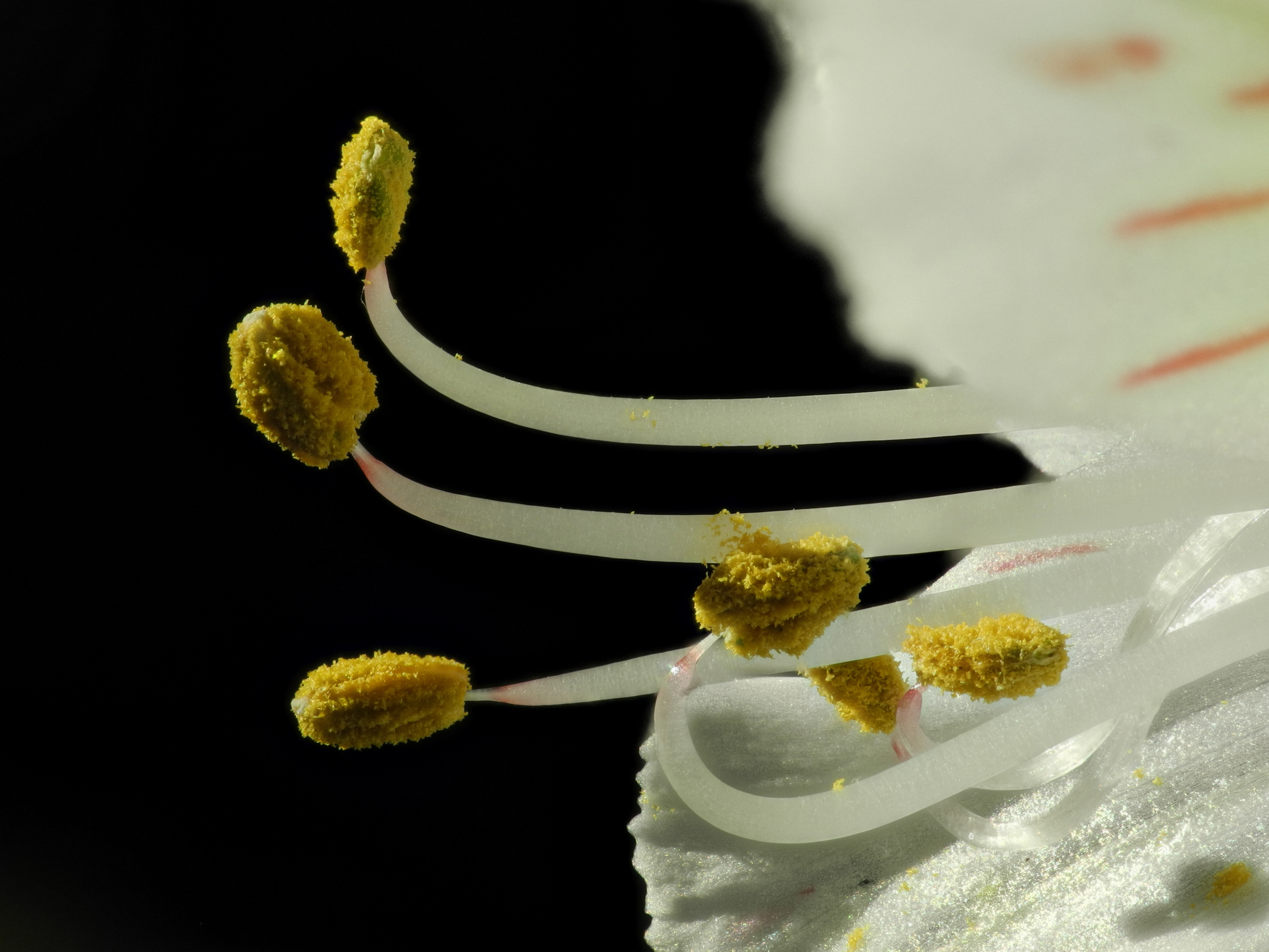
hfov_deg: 9.9
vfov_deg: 7.4
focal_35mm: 200
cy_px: 476
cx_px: 634
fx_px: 7332
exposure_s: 1/250
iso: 100
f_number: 8
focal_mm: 42.6
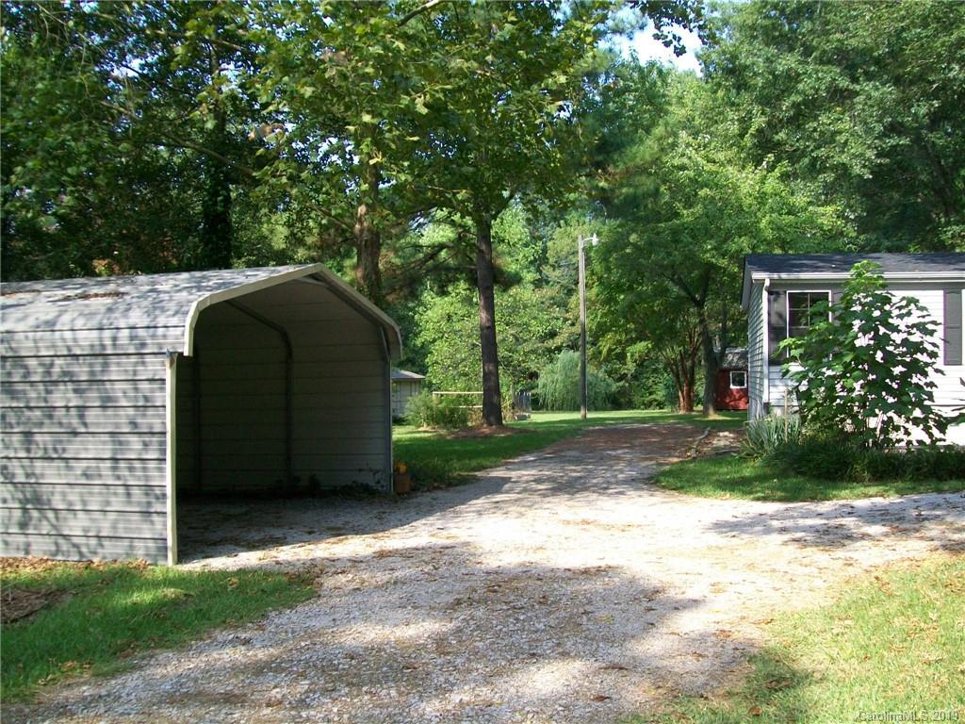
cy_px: 362
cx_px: 482
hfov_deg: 51.4
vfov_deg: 39.7
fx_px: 1004
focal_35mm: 36
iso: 64
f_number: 2.7
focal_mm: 6
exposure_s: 1/200
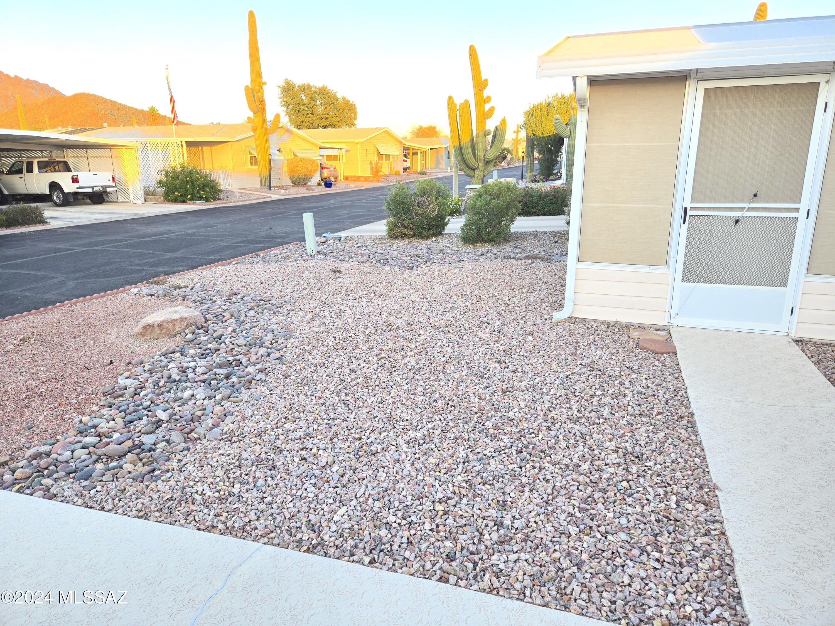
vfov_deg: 58.9
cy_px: 313
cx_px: 418
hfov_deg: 73.9
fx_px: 555
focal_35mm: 23
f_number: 1.8
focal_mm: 5.4
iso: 25
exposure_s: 1/267
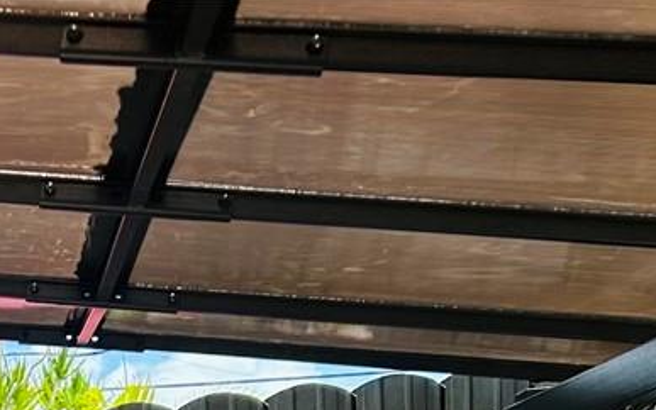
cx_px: -368
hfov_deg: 16.4
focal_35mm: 114
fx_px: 2038
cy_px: 1013
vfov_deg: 9.9
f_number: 1.5
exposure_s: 1/1009
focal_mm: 5.7
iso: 50
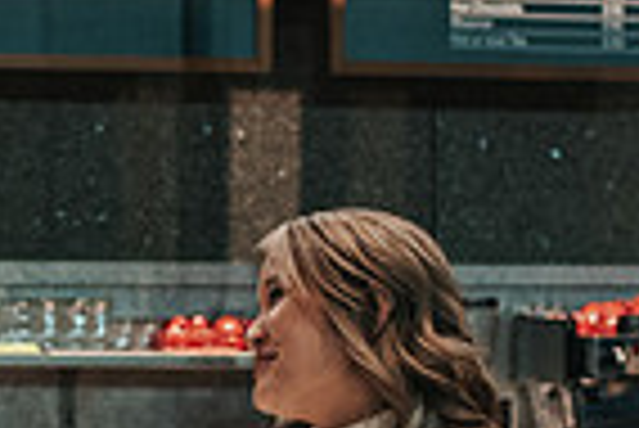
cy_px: 489
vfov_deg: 8.8
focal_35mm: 155
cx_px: 7
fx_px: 2754
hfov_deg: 13.1
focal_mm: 35
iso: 1250
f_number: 2.8
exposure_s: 1/160
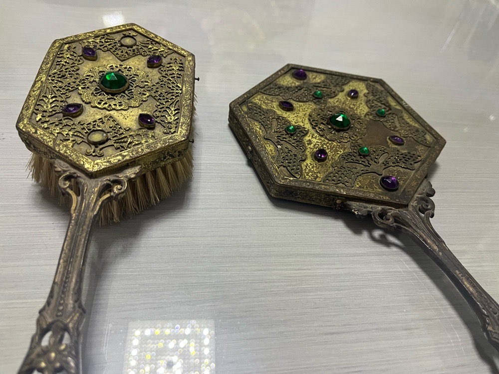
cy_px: 187
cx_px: 250
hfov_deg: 67.3
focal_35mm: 26
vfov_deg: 53.1
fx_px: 375
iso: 160
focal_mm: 5.1
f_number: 1.6
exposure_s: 1/50
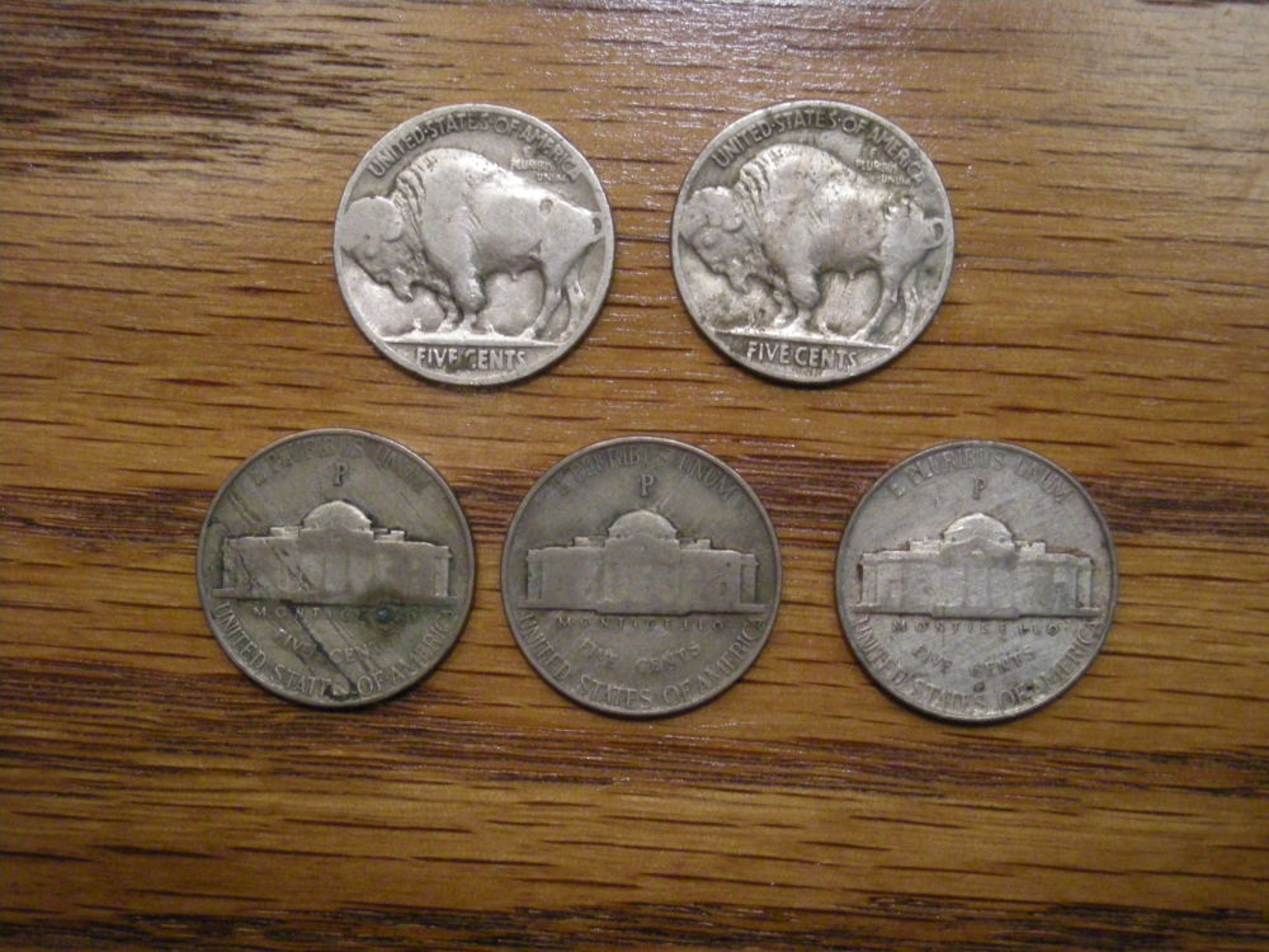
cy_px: 476
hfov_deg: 25.7
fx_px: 2786
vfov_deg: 19.4
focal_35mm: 76
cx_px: 634
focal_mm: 12.3
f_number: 3.9
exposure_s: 1/40.3
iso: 400
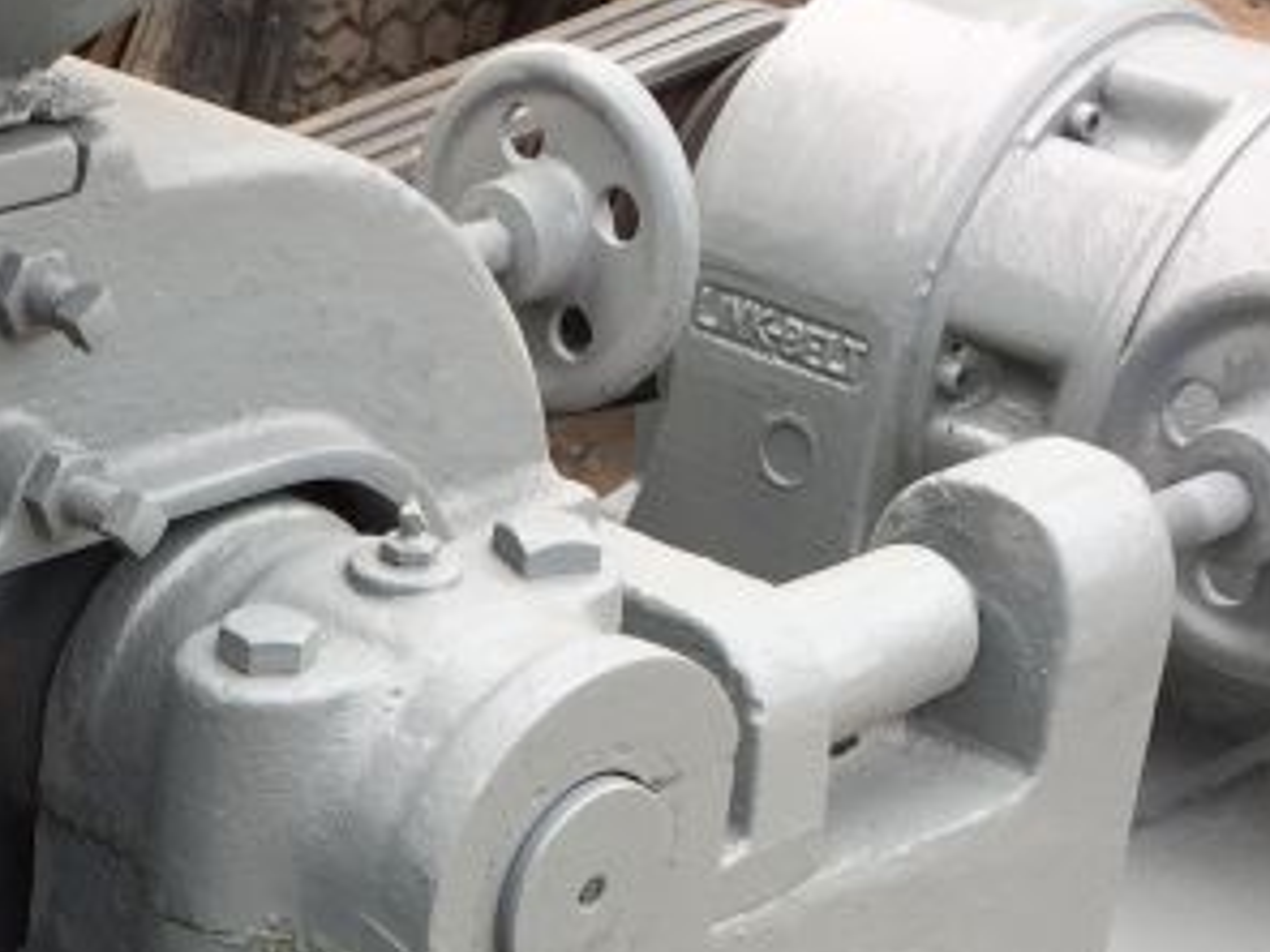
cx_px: -103
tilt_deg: -33.1
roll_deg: -1.0
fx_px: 3595
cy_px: 1218
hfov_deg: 19.3
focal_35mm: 98
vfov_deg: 14.5
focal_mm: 4.15
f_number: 2.2
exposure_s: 1/399
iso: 32
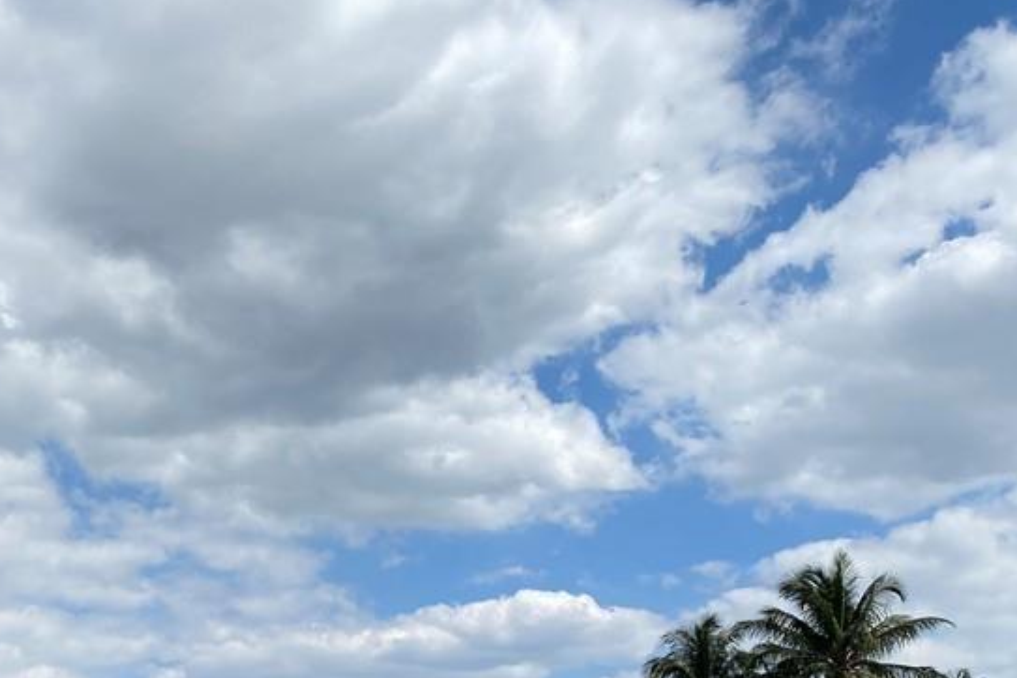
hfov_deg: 37.5
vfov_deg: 25.8
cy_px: 590
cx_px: 210
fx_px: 1441
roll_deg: +0.5
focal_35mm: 51
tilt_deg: +11.8
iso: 32
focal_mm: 4.25
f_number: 1.8
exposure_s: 1/5236
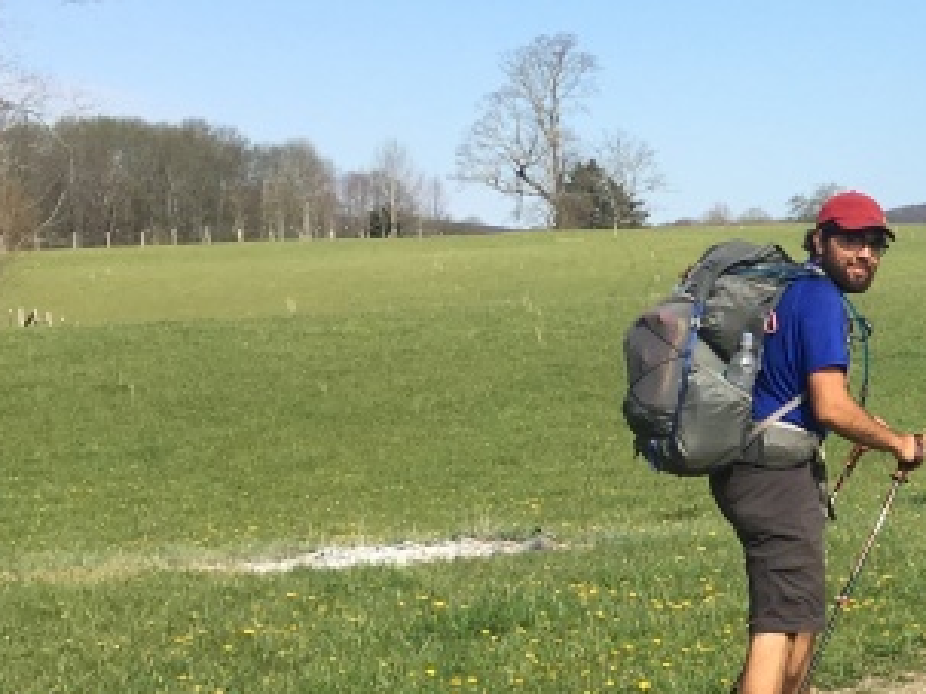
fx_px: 2621
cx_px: 1229
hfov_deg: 18.5
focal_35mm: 98
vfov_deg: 15.0
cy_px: 489
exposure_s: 1/1425
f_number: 2.2
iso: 25
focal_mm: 4.15
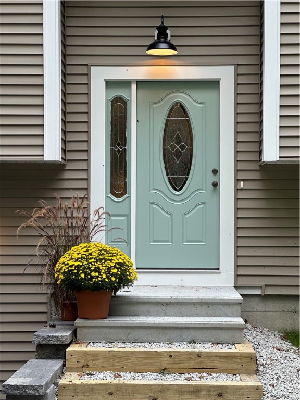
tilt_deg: +1.8
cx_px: 150
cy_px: 200
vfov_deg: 25.3
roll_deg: -1.4
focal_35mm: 77
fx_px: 890
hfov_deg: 19.1
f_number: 2.8
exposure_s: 1/99
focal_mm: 9
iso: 80
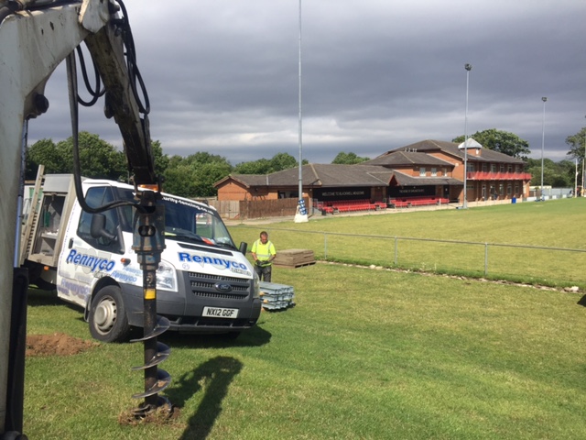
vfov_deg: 48.2
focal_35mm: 29
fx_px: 491
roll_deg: -0.6
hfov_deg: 61.7
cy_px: 220
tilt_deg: -4.5
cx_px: 293
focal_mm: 4.15
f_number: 2.2
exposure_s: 1/2198
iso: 32
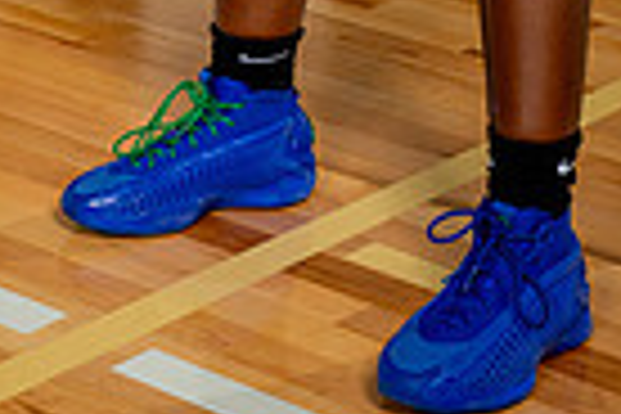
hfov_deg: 14.3
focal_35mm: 143
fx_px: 2467
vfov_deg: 8.8
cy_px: -531
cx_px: 333
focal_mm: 44
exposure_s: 1/500
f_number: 8
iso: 250
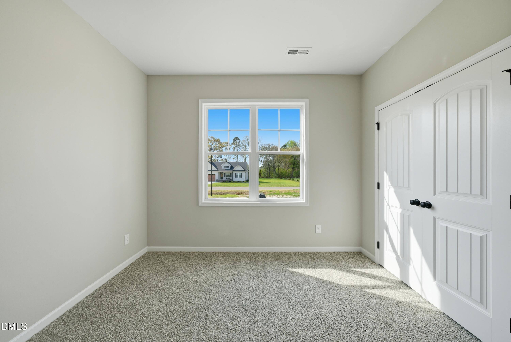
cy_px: 171
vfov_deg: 90.1
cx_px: 256
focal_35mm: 12
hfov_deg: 112.6
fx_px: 170
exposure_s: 1/200
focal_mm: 12
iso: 80
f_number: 7.1
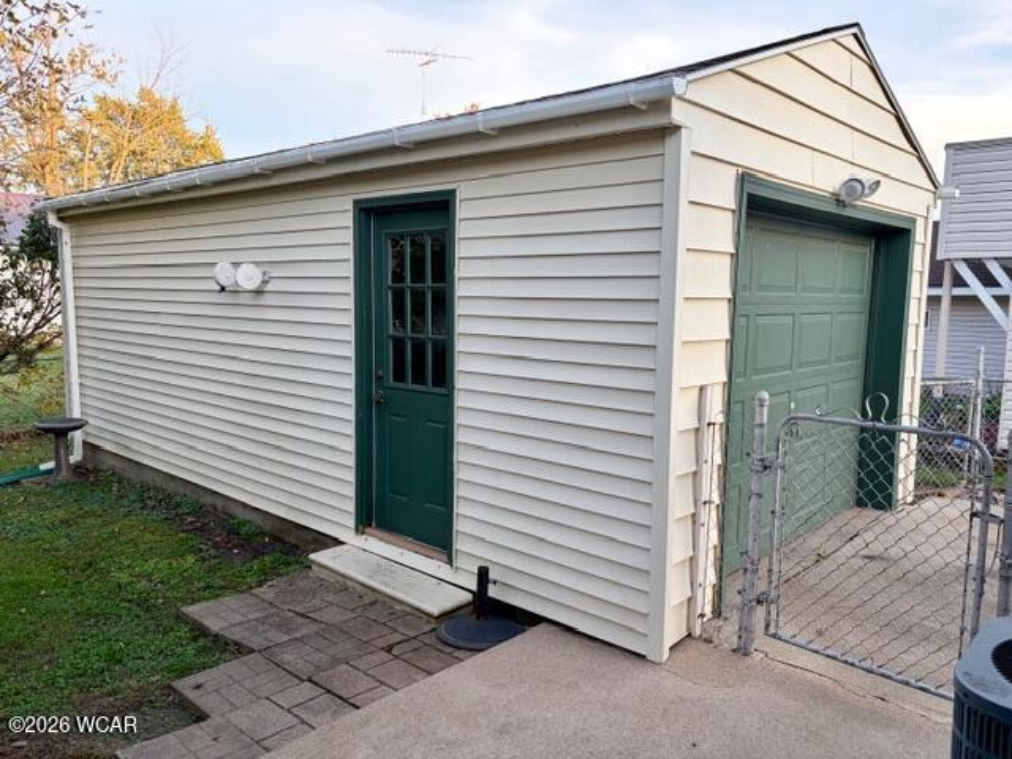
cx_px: 506
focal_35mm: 26
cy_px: 380
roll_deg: -0.6
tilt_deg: -6.3
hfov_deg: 67.3
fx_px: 760
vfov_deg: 53.1
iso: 50
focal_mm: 5.96
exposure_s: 1/198
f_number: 1.6
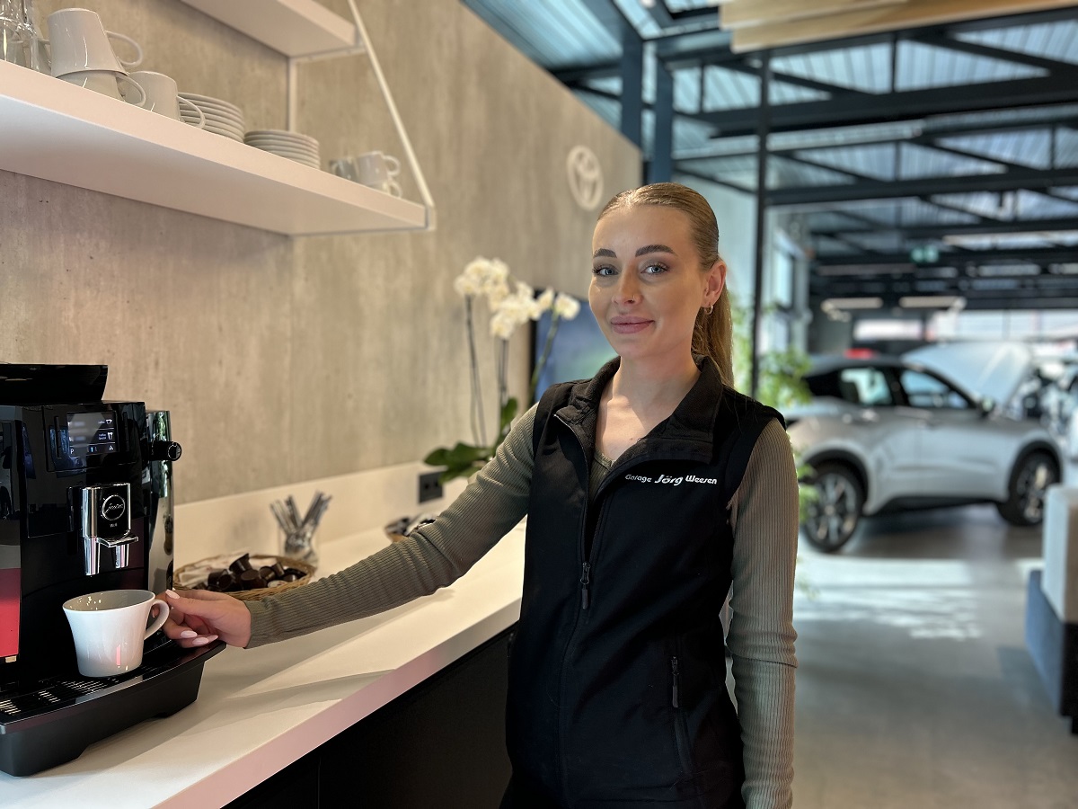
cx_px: 539
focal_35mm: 26
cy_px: 404
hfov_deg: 67.3
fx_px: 810
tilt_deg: -3.5
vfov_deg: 53.1
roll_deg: -0.7
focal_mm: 5.7
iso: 125
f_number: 1.5
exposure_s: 1/100
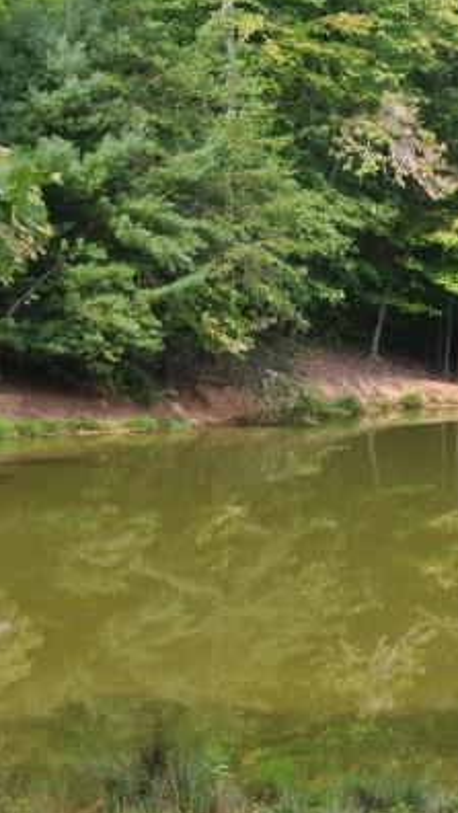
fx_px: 2459
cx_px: 524
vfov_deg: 18.7
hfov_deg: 10.5
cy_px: 613
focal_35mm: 114
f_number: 4.2
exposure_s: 1/250
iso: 100
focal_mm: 15.7
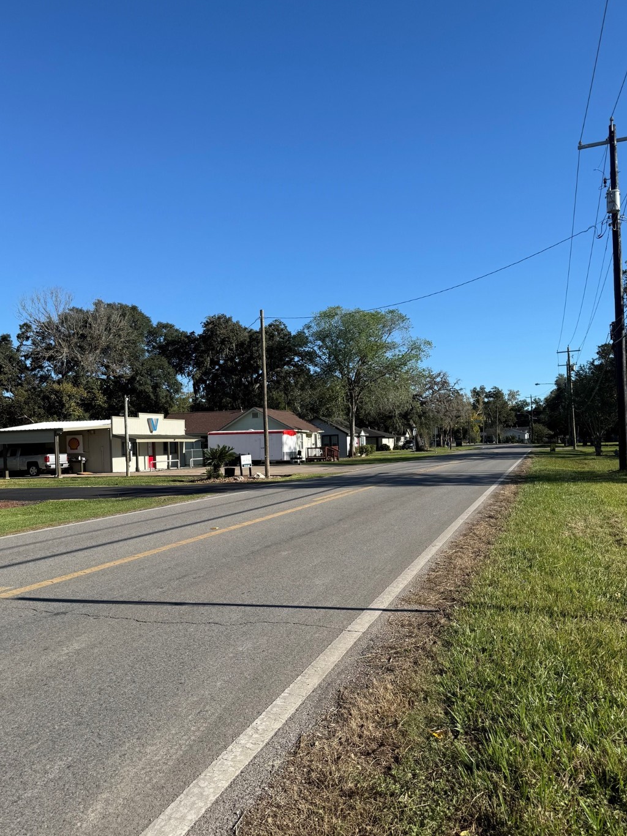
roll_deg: +2.0
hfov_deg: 51.4
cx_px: 314
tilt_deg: +0.8
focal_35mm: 27
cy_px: 448
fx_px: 652
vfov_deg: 65.2
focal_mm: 6.76
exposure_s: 1/3953
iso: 80
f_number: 1.78
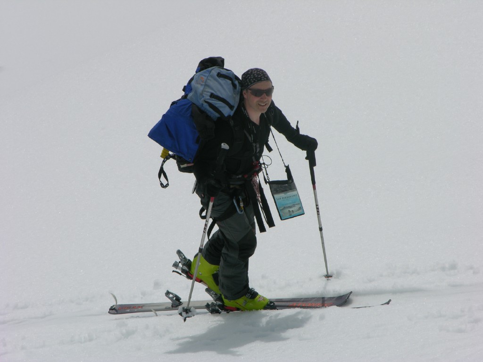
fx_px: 3349
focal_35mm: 240
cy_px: 181
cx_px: 242
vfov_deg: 6.2
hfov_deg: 8.2
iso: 50
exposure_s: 1/698
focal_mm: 61.5
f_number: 7.4
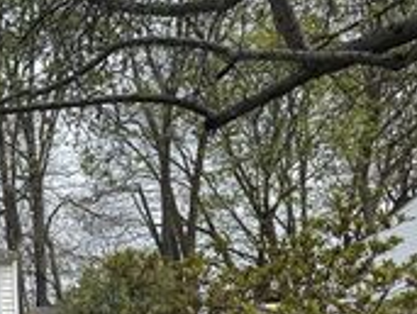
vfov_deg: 20.3
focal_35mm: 70
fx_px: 845
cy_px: 332
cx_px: -90
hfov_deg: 24.9
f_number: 1.78
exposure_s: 1/4405
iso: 80
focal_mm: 6.76
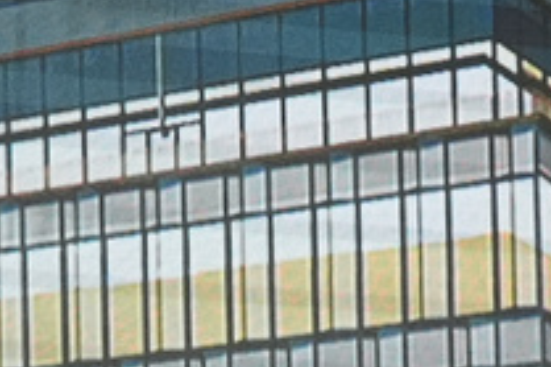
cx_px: 799
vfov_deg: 2.5
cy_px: 577
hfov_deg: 3.7
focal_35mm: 550
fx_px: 8411
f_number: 5.6
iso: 4000
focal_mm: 75
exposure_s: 1/800
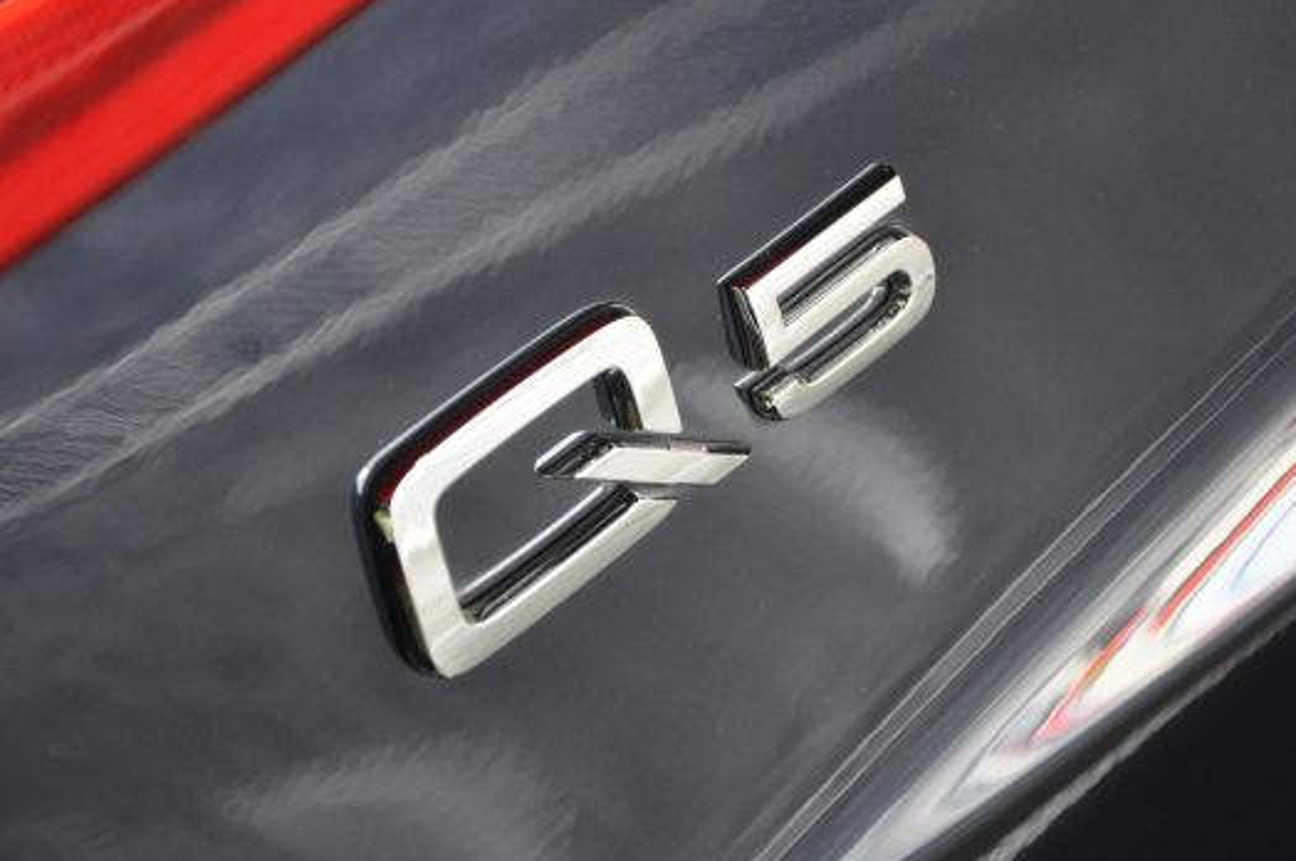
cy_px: 397
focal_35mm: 151
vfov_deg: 9.1
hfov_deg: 13.6
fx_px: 5429
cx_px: 665
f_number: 5.6
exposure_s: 1/30
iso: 900
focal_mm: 90
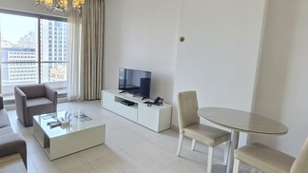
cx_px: 97
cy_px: 76
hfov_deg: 83.0
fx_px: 163
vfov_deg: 55.7
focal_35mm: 20
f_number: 1.9
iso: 200
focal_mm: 2.2
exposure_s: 1/50
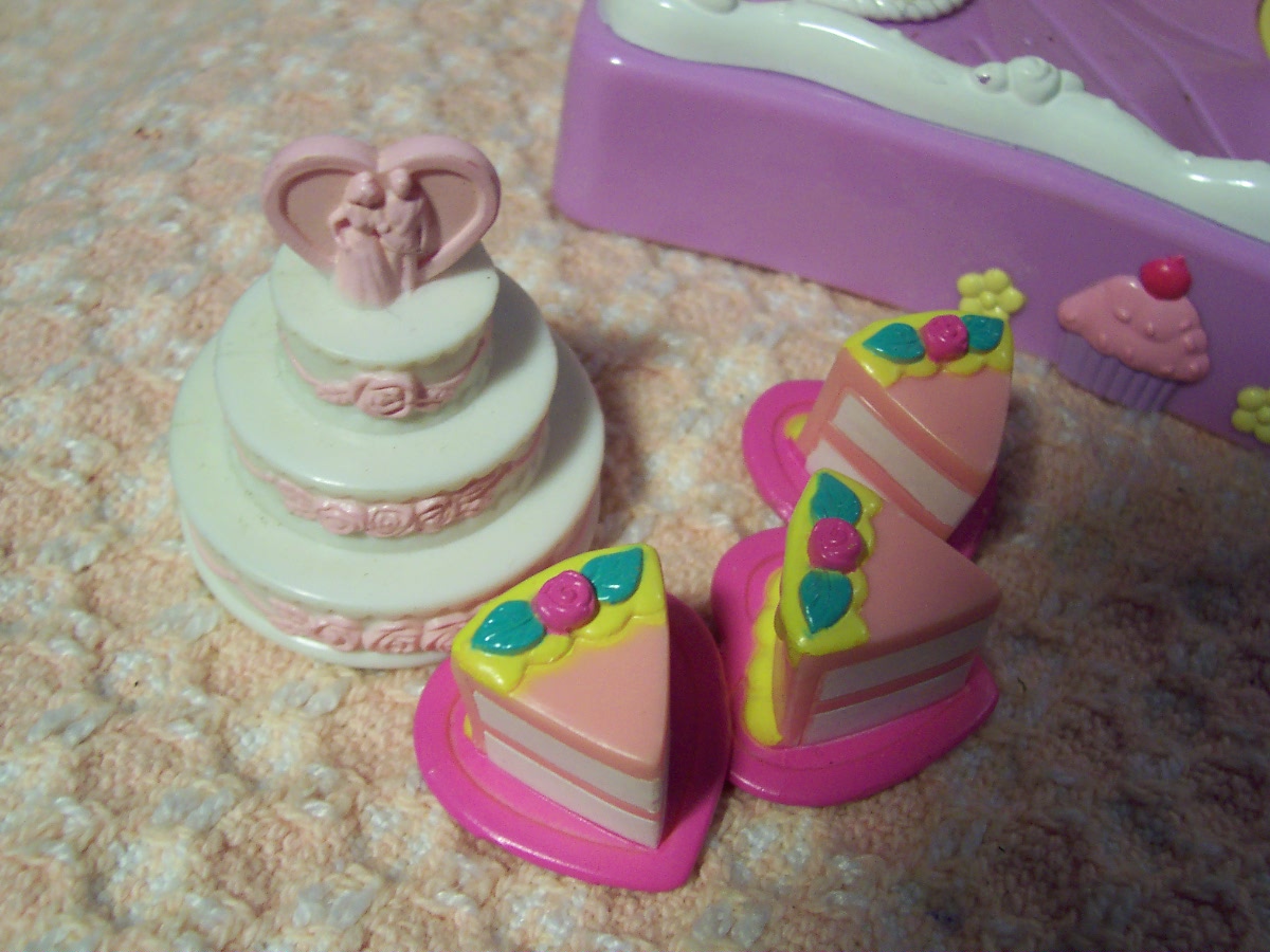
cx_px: 635
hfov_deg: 50.1
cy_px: 476
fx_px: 1357
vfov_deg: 38.7
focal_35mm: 37
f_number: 2.8
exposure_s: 1/30
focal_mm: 5.6
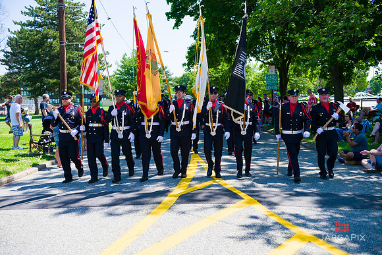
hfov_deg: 54.4
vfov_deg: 37.9
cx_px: 191
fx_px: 371
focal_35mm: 35
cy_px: 128
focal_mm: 35
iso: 200
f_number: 5
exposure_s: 1/1250
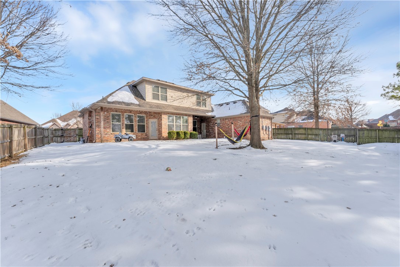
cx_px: 200
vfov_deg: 78.8
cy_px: 134
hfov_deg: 101.9
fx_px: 162
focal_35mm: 15
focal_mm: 14.6
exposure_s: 1/100
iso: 250
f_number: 9
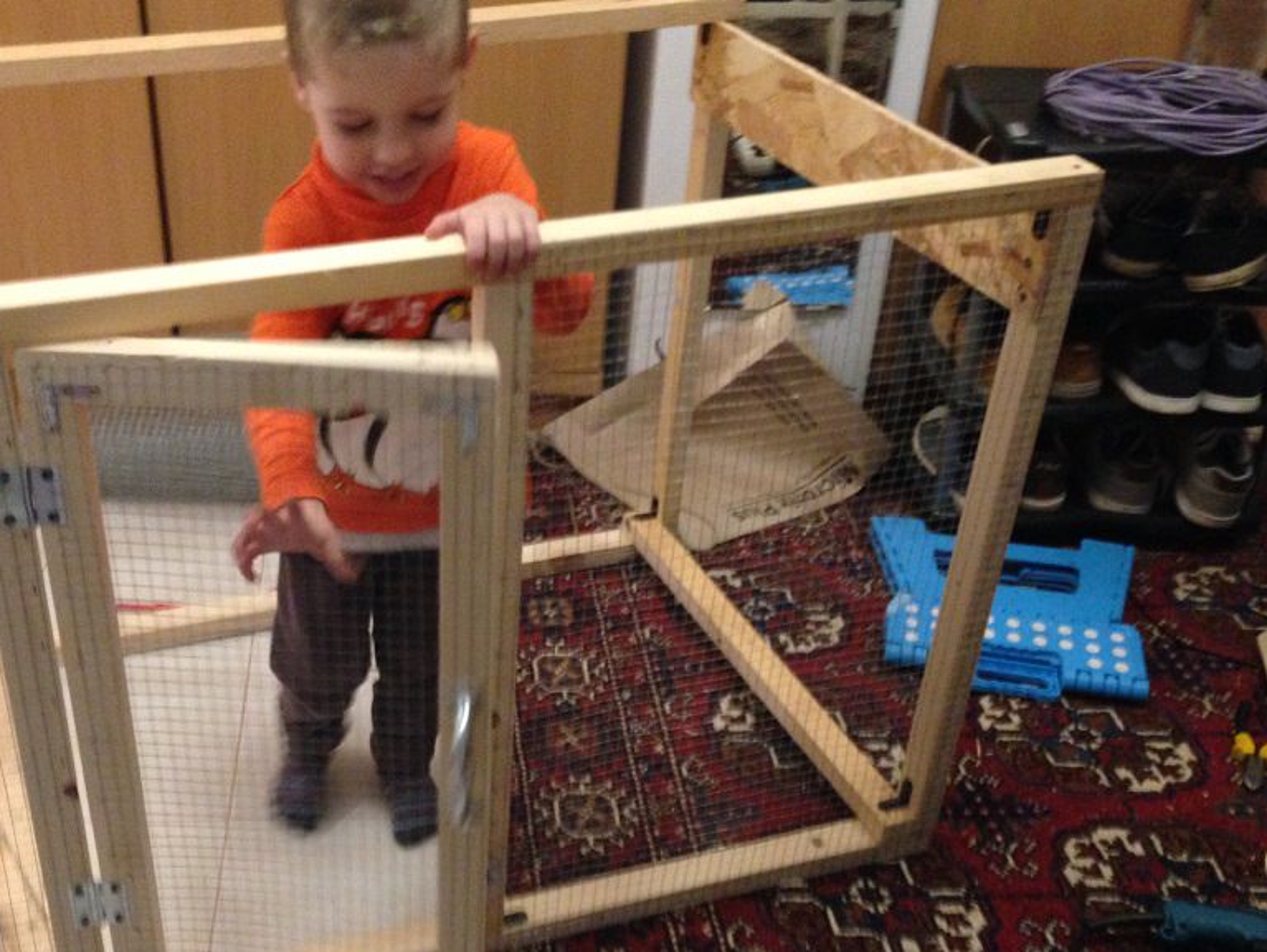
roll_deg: +1.9
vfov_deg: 33.5
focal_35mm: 43
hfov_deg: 43.3
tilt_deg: -33.7
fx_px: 1575
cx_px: 443
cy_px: 555
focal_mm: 4.12
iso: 400
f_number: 2.4
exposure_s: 1/15
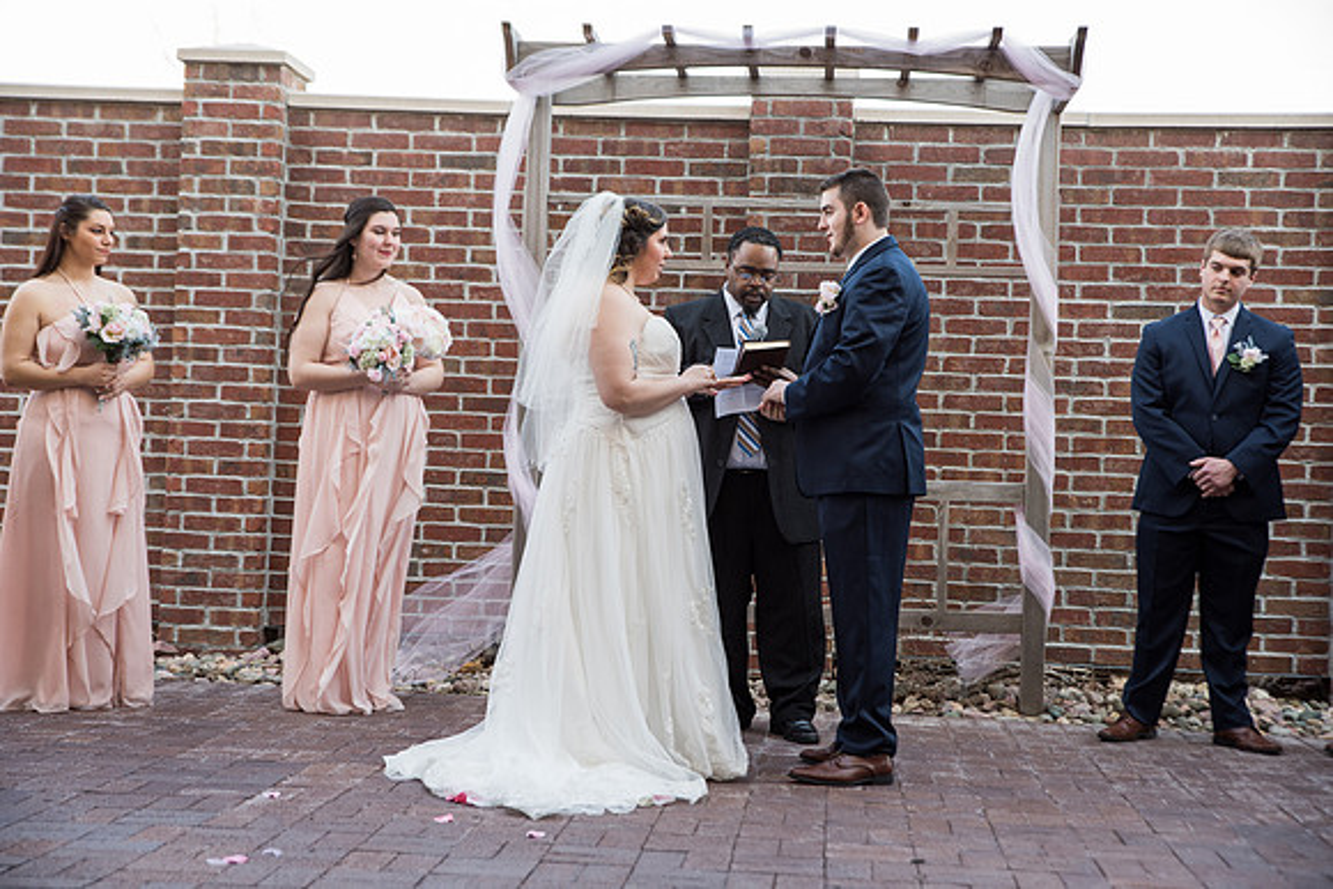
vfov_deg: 24.2
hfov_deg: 35.6
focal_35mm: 56
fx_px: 2074
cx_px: 666
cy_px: 444
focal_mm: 56
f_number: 3.5
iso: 250
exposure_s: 1/200
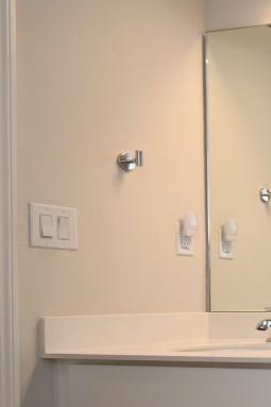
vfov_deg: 40.8
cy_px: 301
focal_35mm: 47
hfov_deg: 17.9
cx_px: 562
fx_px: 531
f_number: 4.5
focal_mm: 10
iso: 320
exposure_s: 1/60
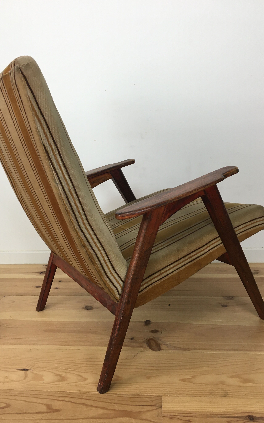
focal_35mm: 31
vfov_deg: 61.2
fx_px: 357
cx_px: 118
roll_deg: +1.4
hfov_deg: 40.6
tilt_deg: -14.1
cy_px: 211
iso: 25
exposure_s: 1/33
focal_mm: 4.15
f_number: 2.2
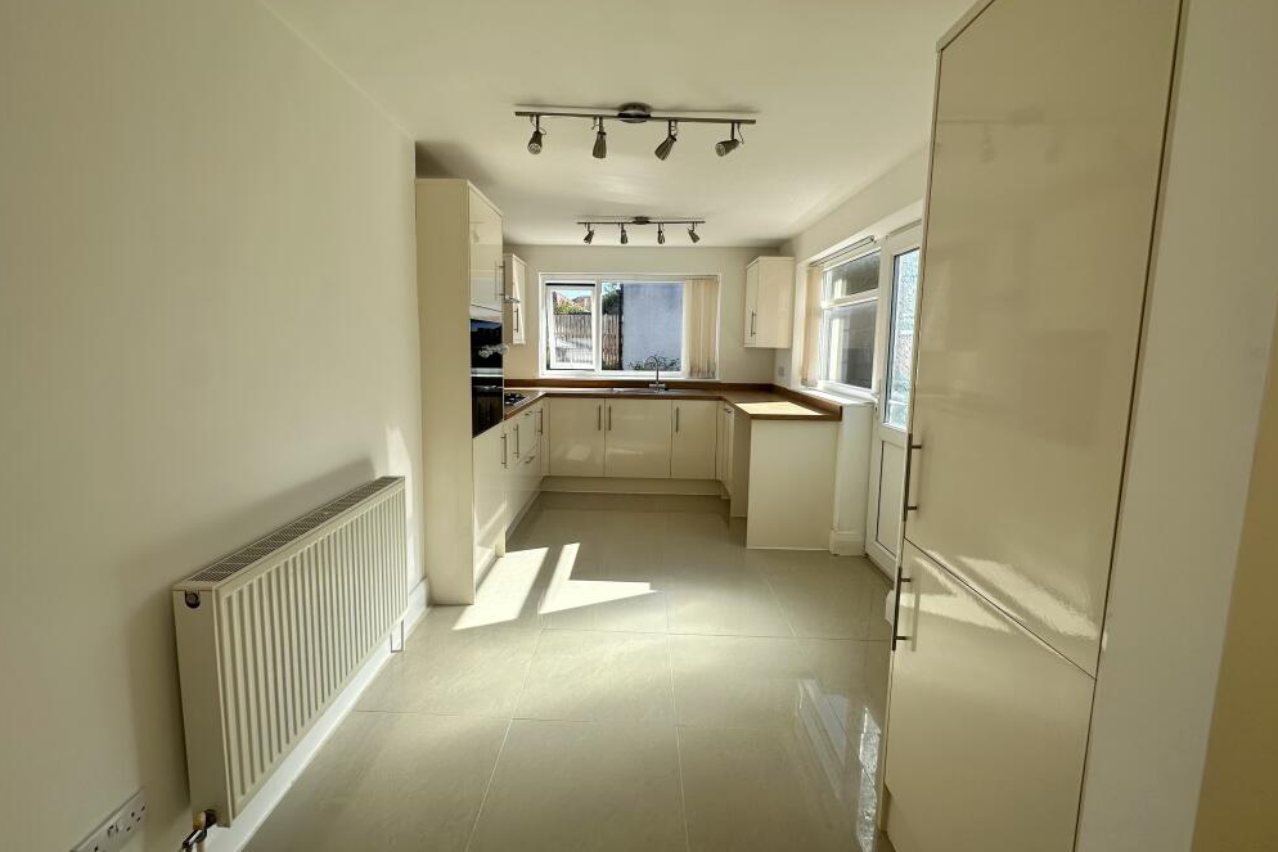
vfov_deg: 77.3
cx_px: 624
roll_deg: -1.1
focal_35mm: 15
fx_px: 533
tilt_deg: -6.4
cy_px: 400
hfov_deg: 100.4
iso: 40
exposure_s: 1/593
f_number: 2.2
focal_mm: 2.22
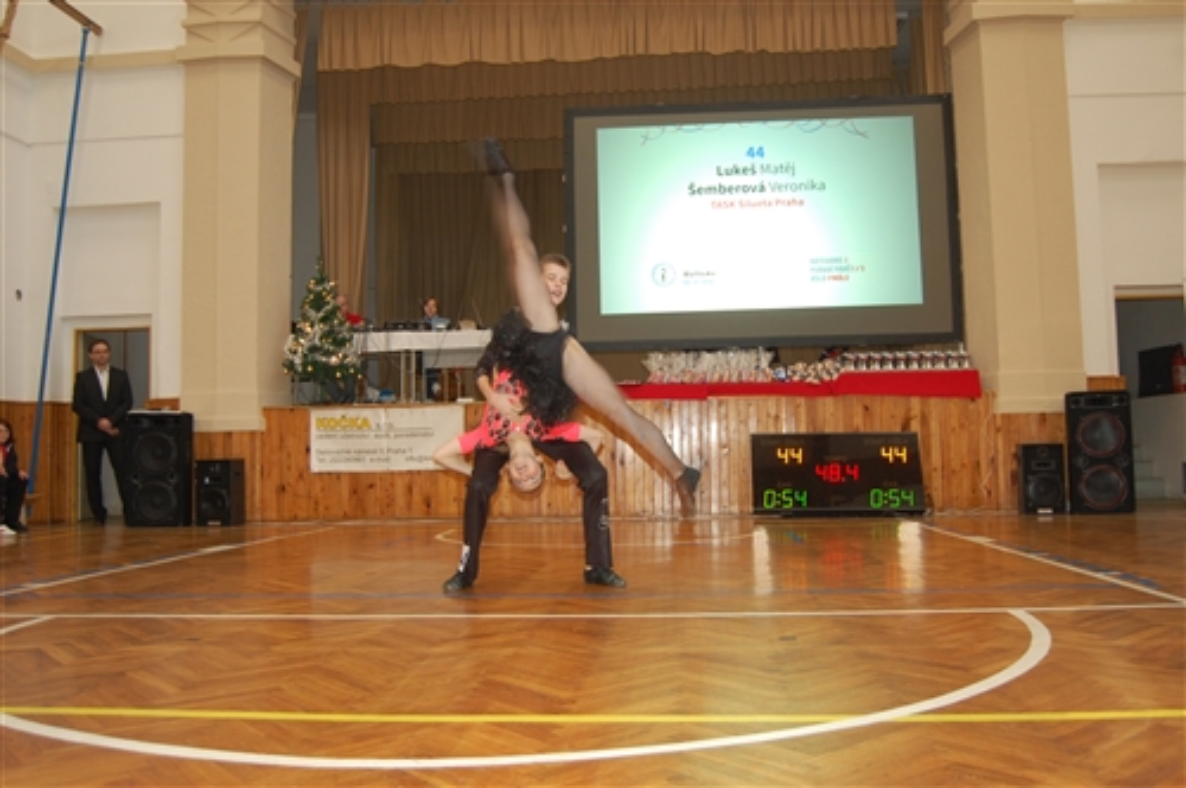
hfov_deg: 62.0
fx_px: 987
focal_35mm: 30
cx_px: 593
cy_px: 394
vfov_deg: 43.5
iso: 400
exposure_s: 1/60
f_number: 3.8
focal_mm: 20
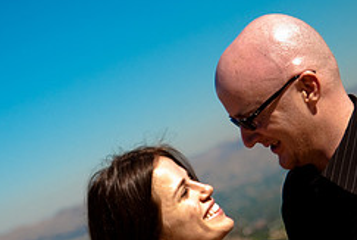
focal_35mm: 136
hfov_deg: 15.0
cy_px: 212
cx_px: 153
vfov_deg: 10.1
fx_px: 1351
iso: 250
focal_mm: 38
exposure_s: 1/2500
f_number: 2.8
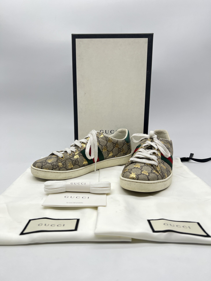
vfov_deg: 67.3
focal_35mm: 26
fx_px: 211
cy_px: 140
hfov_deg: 53.1
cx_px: 106
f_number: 1.5
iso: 40
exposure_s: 1/100
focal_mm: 5.7
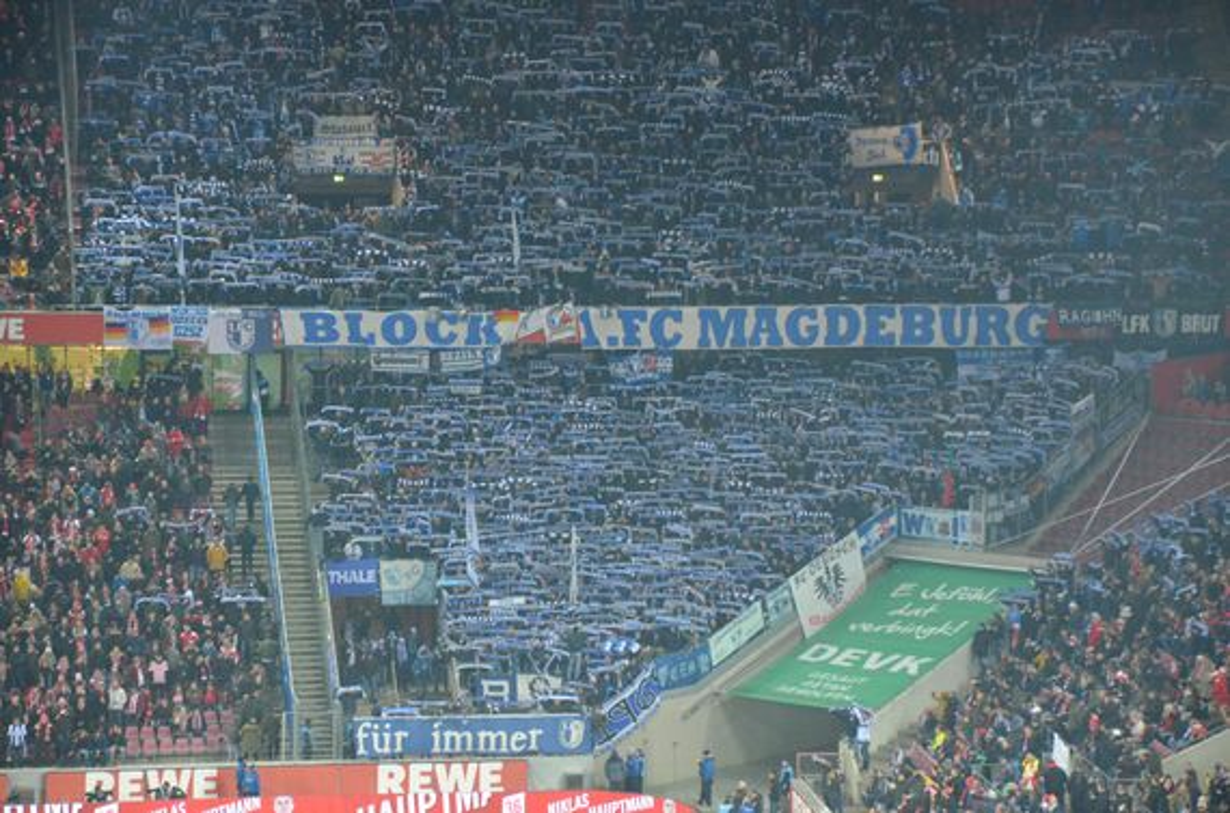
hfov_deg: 13.1
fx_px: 5368
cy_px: 406
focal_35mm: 158
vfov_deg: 8.7
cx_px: 615
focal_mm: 105
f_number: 5.6
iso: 3200
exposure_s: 1/125
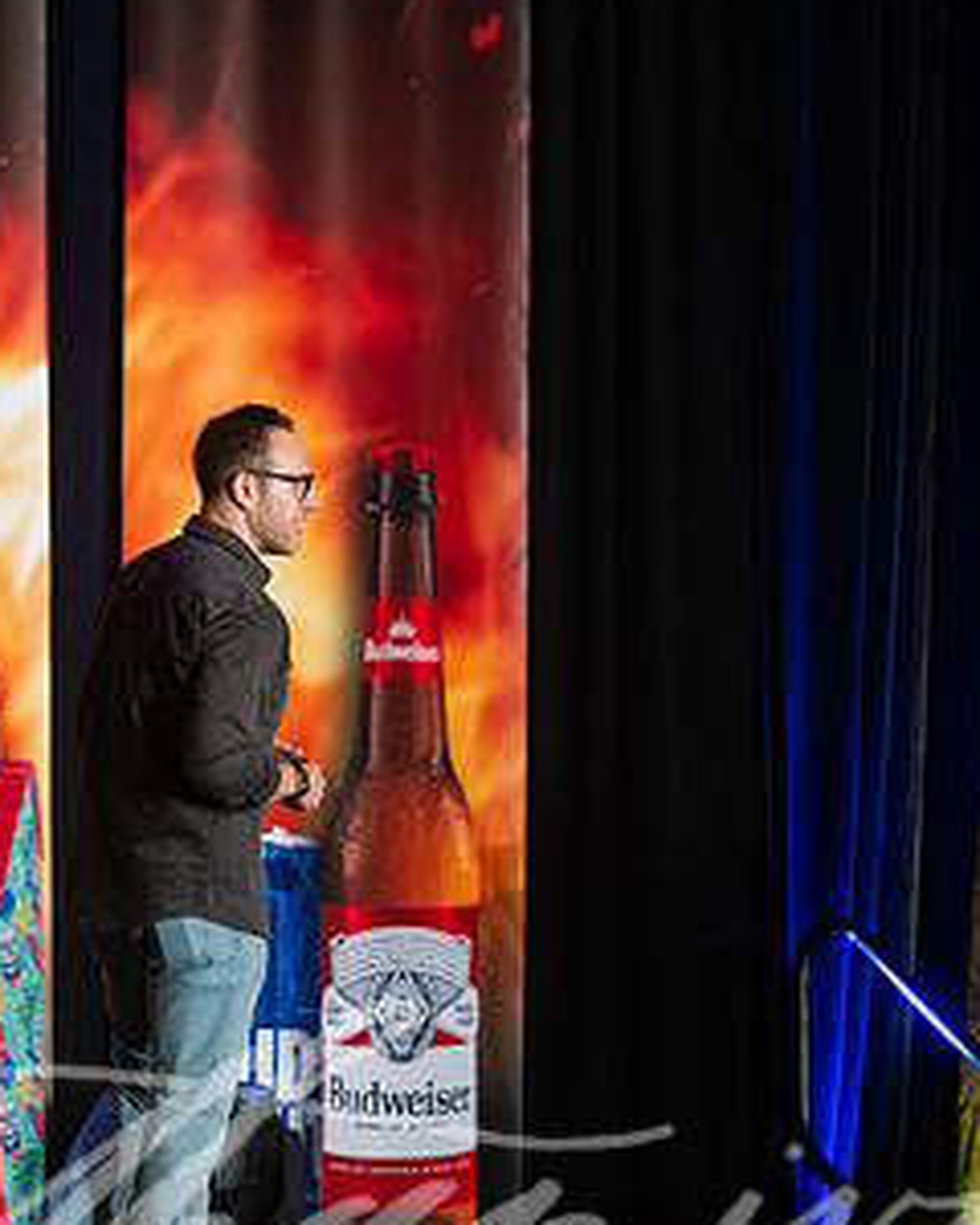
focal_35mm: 364
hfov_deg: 4.3
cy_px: 766
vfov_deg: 5.3
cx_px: 184
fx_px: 13197
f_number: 2.8
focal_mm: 200
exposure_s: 1/200
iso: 2500
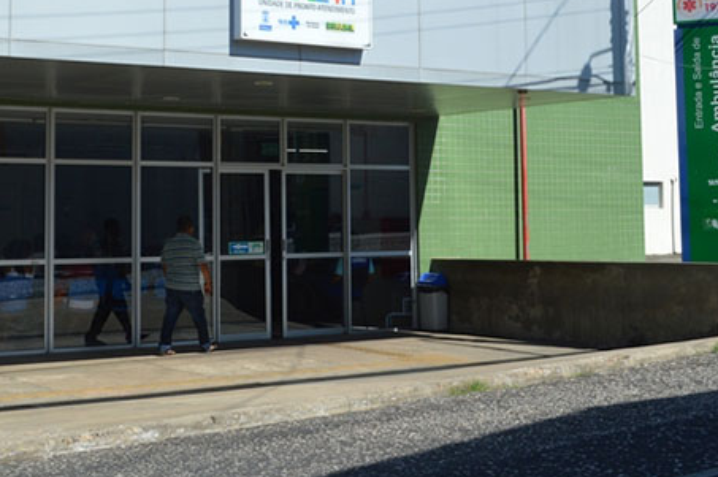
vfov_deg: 19.7
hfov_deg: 29.7
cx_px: 320
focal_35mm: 68
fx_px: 1355
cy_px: 78
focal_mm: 26
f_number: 8
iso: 100
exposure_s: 1/250
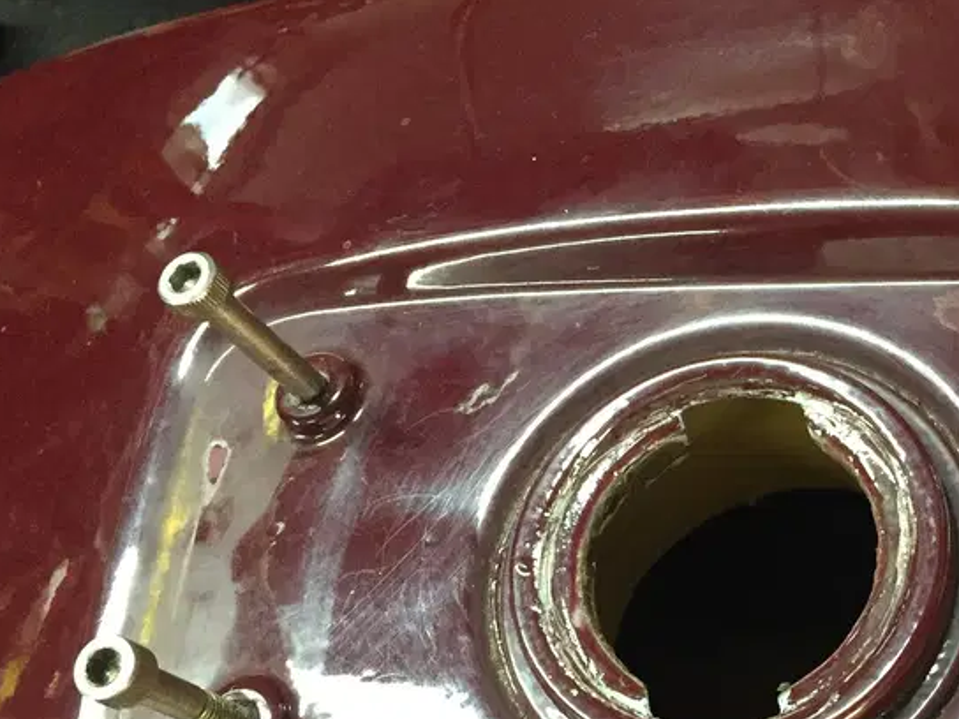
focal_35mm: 64
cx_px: 933
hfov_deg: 28.6
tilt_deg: -70.8
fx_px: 1773
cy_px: 650
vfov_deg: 22.4
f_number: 2.2
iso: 320
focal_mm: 4.15
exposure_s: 1/25
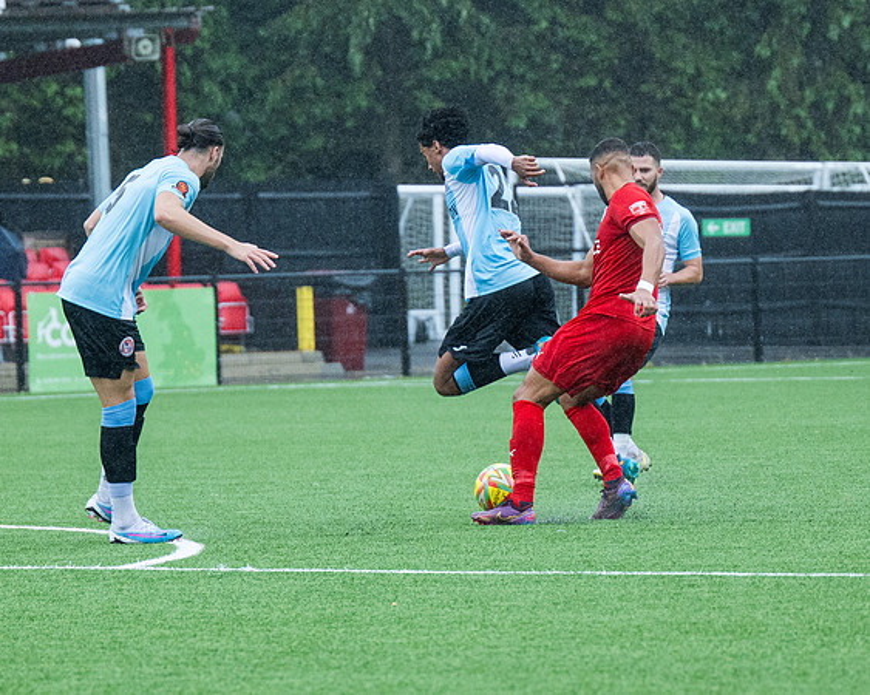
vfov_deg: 4.8
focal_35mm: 320
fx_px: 8244
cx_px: 443
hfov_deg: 6.0
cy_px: 492
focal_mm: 130
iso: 1000
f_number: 4
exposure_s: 1/1600
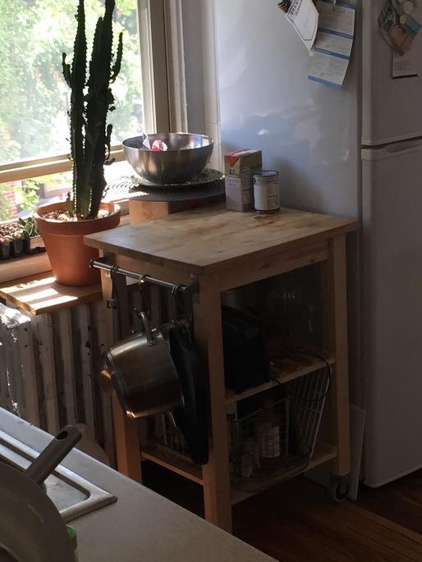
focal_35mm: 65
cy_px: 292
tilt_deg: -17.1
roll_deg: +3.9
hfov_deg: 22.6
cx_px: 171
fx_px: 1056
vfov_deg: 29.8
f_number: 2.2
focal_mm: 4.15
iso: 32
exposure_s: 1/40
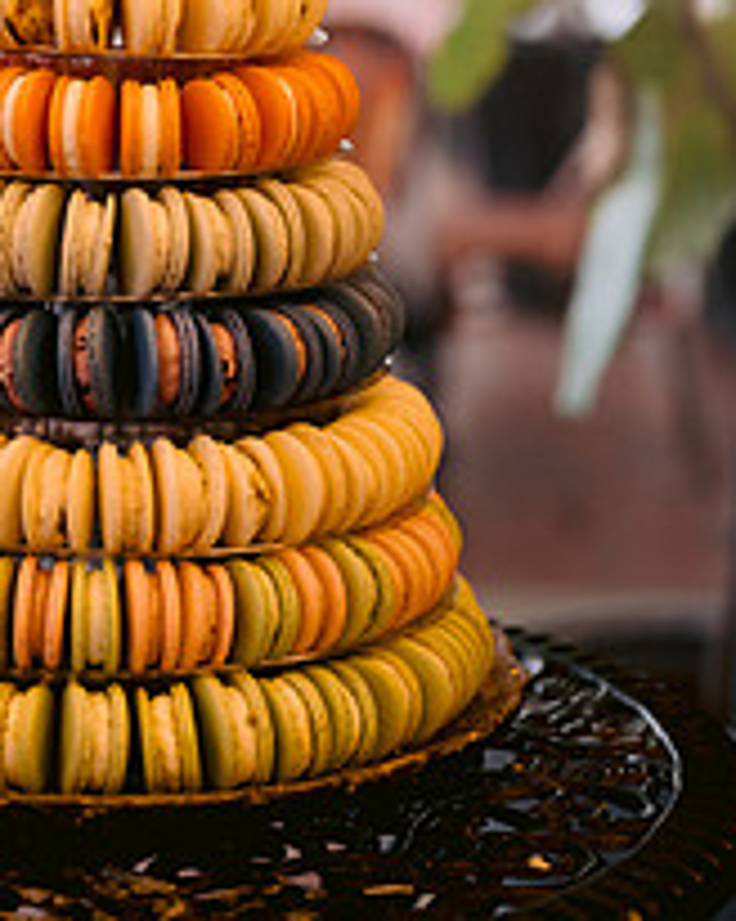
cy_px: 103
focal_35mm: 103
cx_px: 139
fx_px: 2805
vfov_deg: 18.3
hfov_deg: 14.9
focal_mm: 50
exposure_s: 1/50
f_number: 1.8
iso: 800
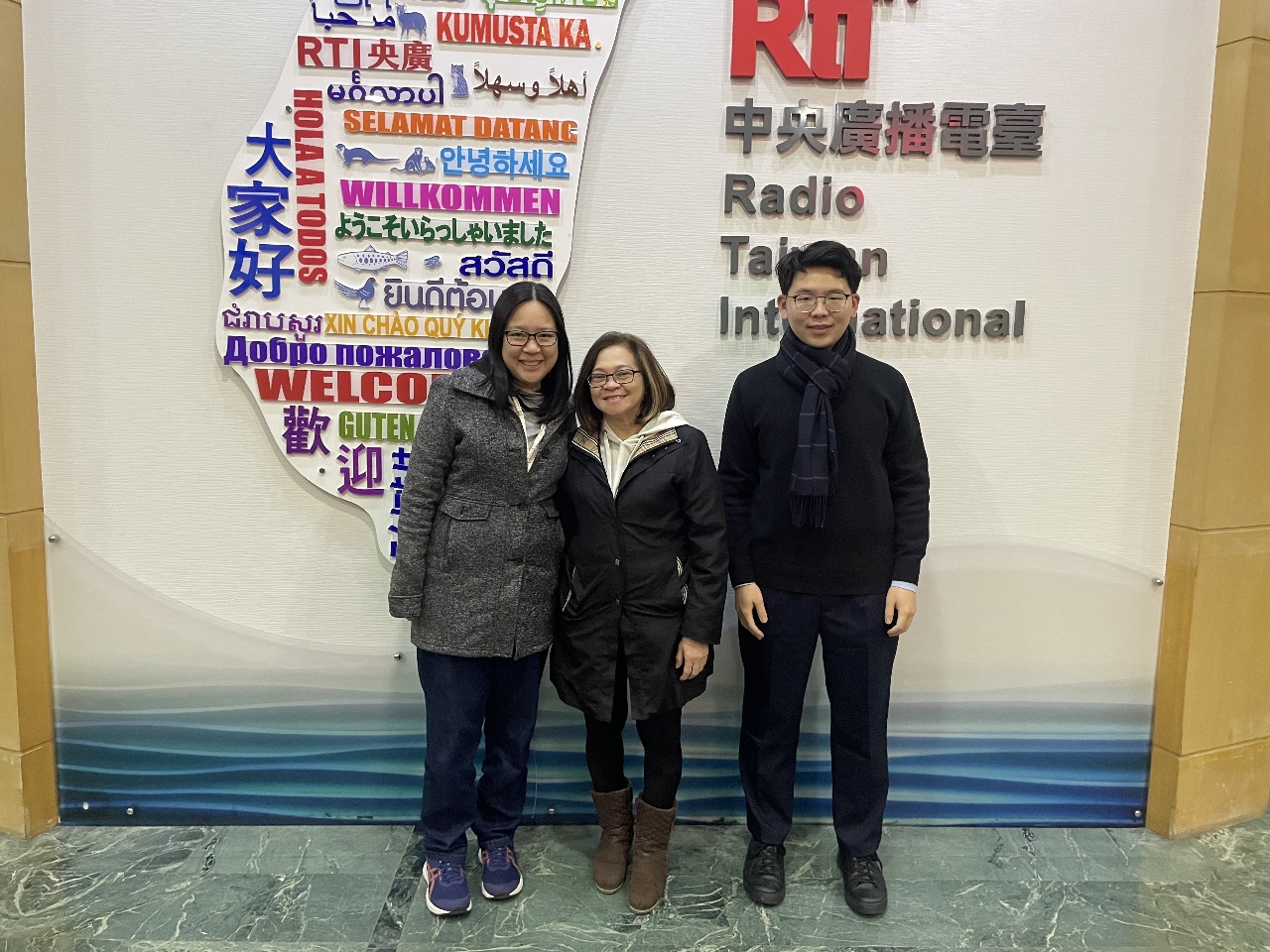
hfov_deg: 67.3
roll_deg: -1.1
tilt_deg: -7.0
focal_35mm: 26
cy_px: 476
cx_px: 635
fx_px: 954
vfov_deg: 53.1
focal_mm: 4.2
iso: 500
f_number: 1.6
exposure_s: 1/60
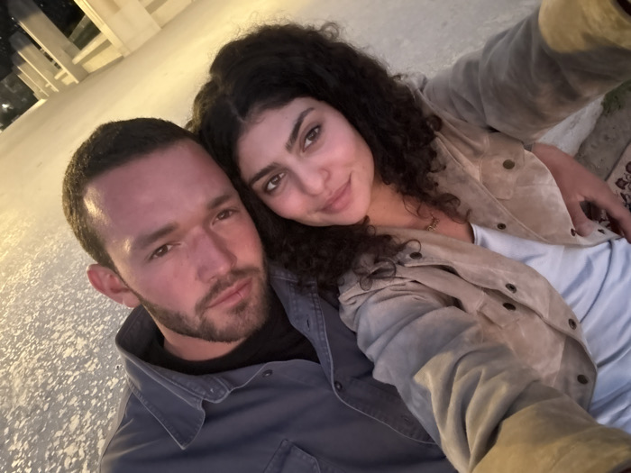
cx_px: 316
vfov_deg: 58.9
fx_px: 419
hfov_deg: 73.9
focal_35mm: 23
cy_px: 236
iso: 1000
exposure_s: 1/15
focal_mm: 2.69
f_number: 1.9
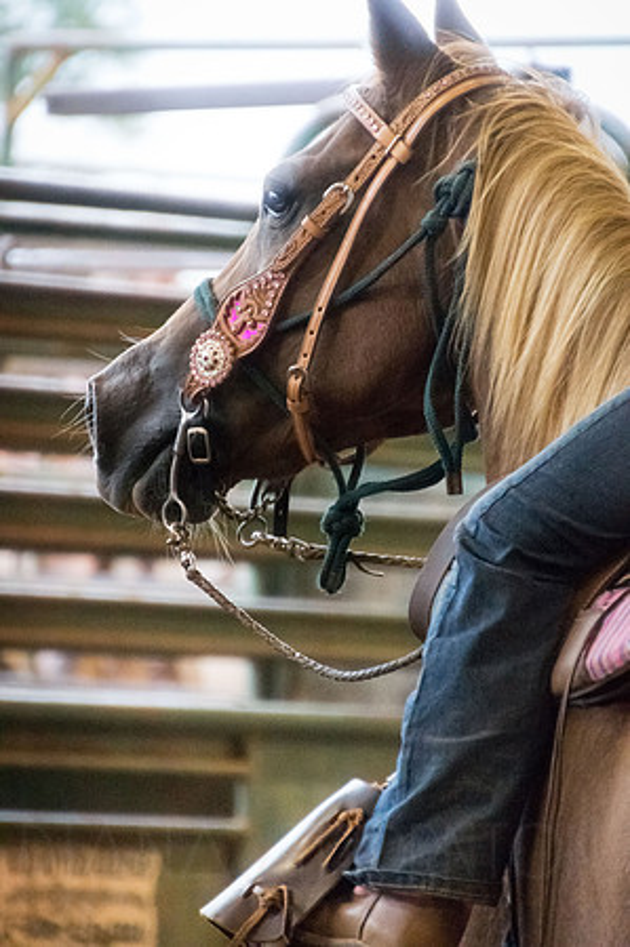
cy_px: 474
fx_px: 11050
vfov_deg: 4.9
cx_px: 315
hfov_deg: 3.3
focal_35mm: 420
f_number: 6.3
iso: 6400
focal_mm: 280
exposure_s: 1/200
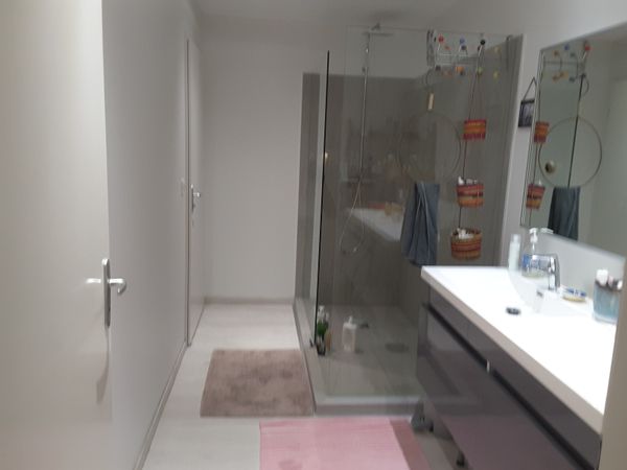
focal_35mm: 31
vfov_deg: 45.4
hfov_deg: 58.4
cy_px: 235
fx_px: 562
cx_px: 314
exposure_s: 1/25
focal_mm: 2.9
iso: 125
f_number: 1.9
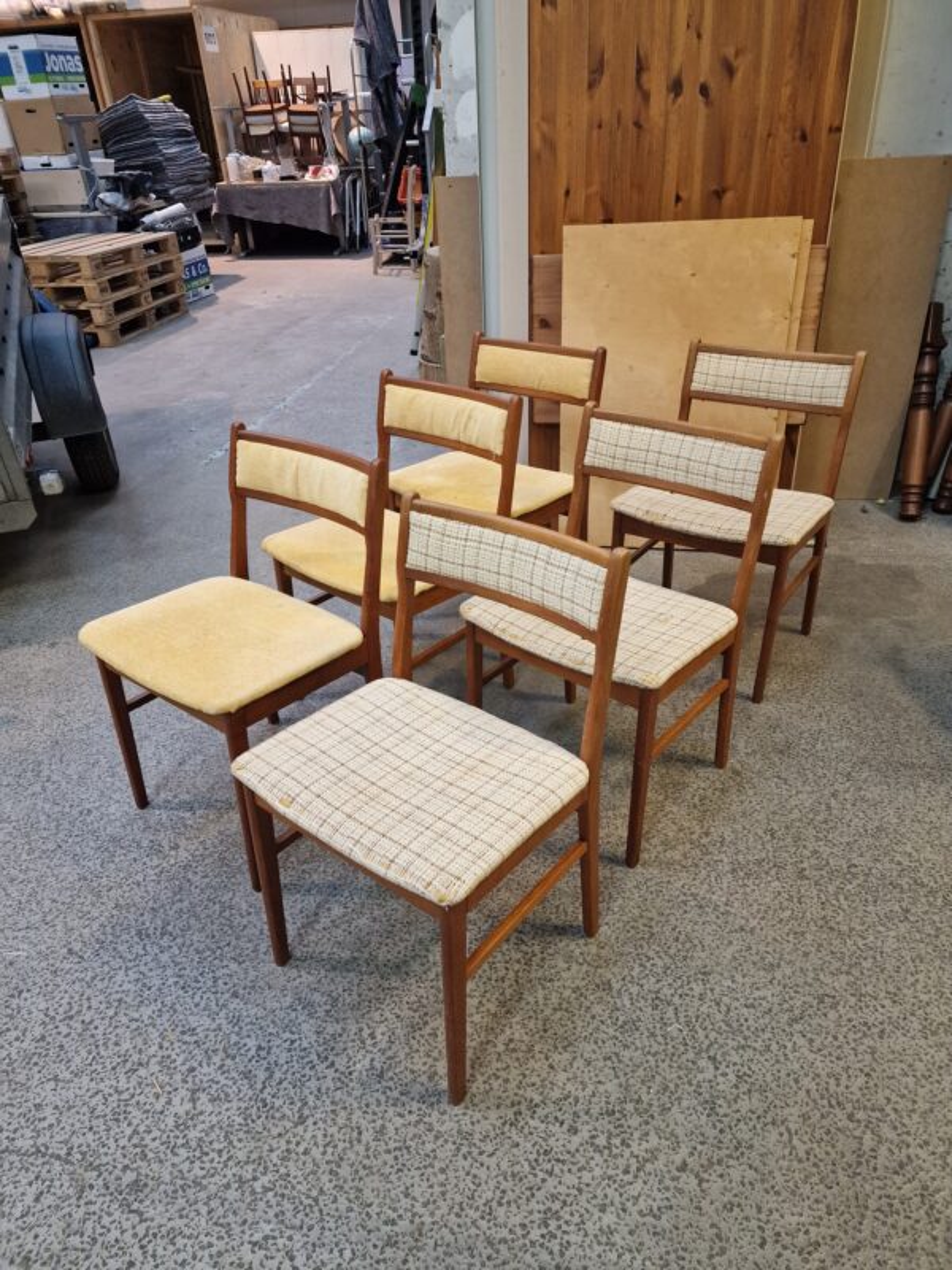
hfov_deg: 58.9
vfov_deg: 73.9
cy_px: 635
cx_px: 476
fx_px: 843
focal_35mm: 23
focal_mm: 6.4
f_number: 1.8
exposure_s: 1/100
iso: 640
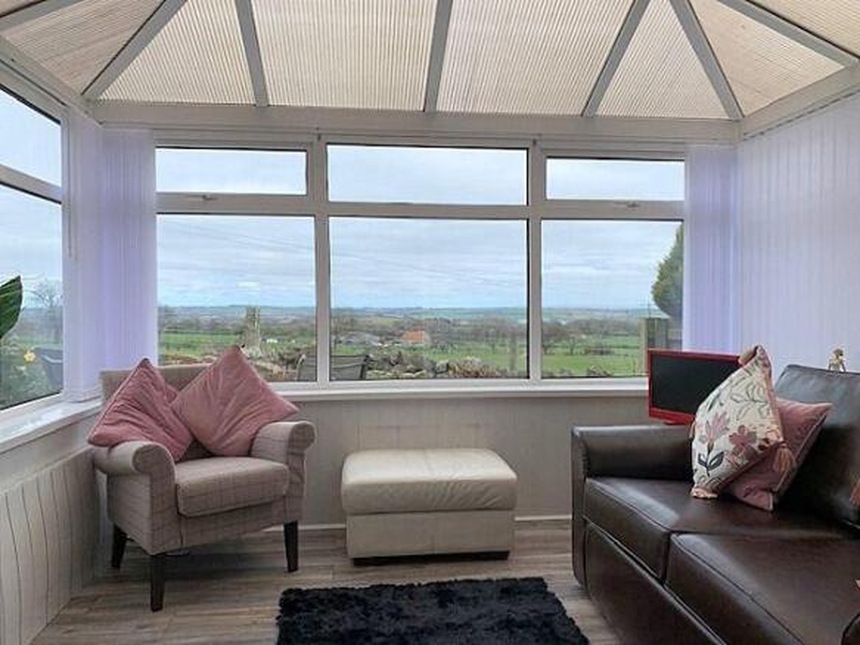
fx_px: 646
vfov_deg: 53.0
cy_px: 322
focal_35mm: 26
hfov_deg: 67.3
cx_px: 430
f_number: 1.8
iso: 25
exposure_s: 1/928
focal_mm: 4.25
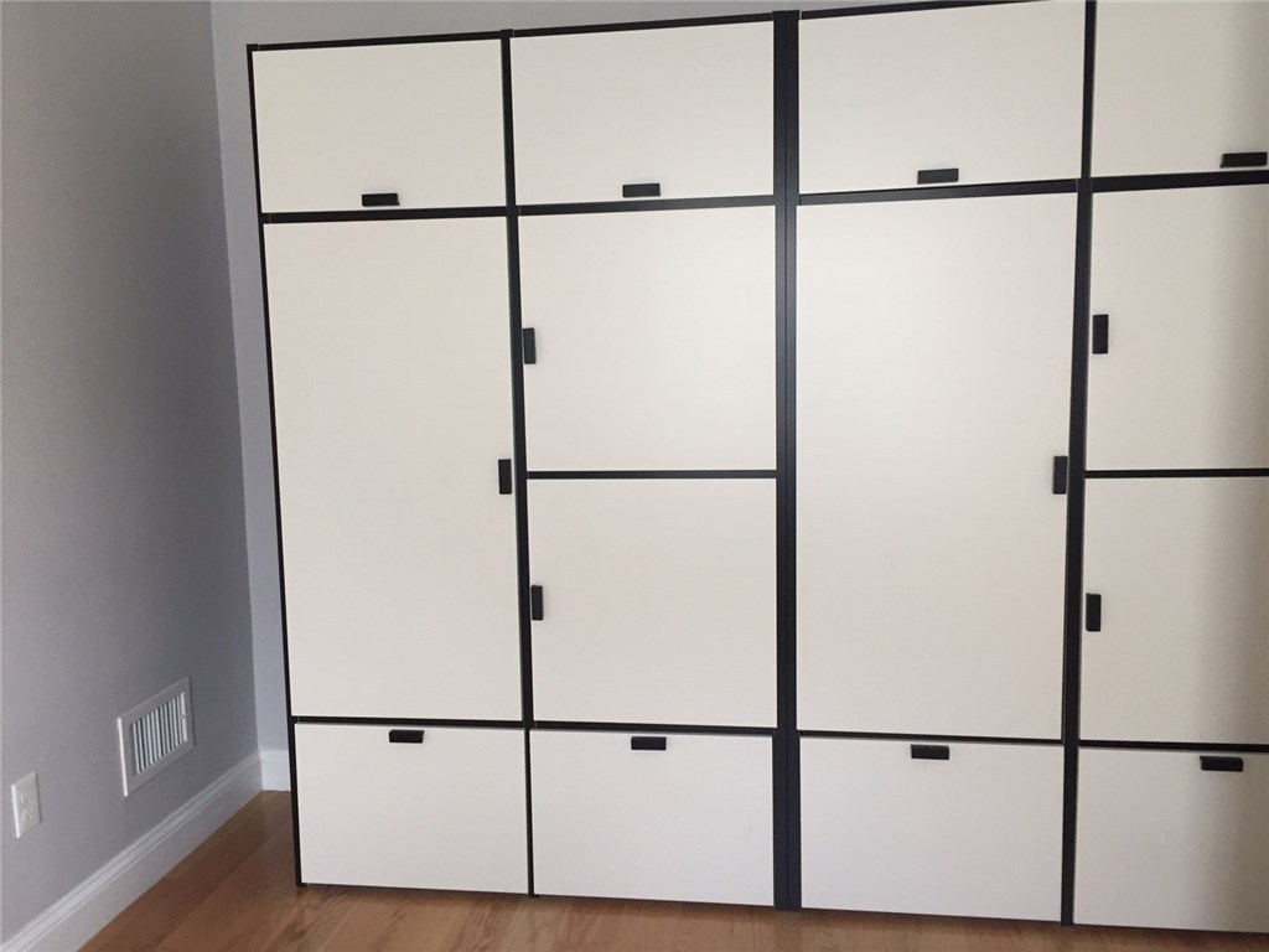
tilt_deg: -5.2
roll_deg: +1.3
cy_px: 476
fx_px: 1063
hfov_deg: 61.7
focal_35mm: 29
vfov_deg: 48.2
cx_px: 634
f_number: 2.2
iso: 50
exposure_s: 1/30
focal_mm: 4.15
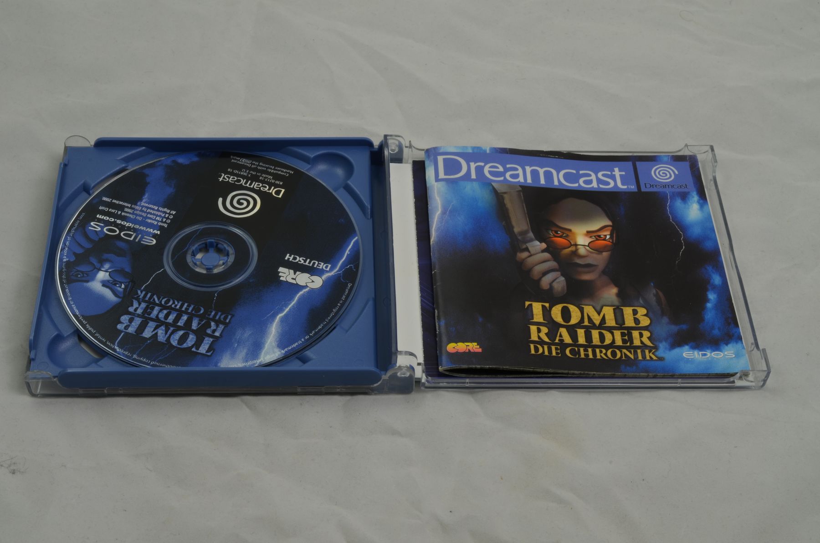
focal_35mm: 60
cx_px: 410
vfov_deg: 22.5
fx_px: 1364
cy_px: 272
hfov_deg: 33.5
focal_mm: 40
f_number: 20
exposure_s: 1/2.5
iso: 100
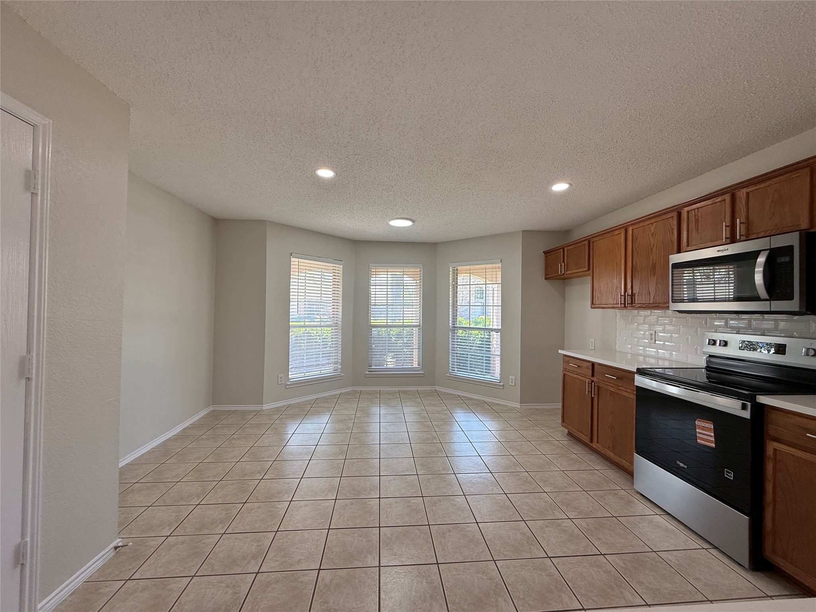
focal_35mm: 14
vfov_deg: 85.7
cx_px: 408
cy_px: 306
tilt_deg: +0.5
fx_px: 330
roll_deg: -1.0
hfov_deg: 102.1
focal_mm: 2.22
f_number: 2.2
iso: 64
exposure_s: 1/134
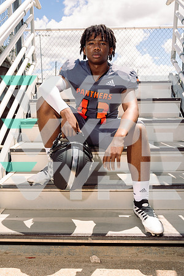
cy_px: 138
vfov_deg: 60.3
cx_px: 92
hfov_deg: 42.3
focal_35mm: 31
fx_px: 238
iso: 64
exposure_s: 1/250
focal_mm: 31
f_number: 6.3
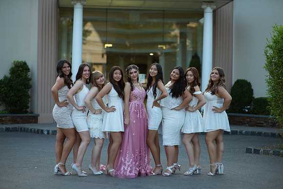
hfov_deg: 23.9
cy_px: 94
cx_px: 142
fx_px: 668
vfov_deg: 16.1
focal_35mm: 85
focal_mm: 85
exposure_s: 1/1000
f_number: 2
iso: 250
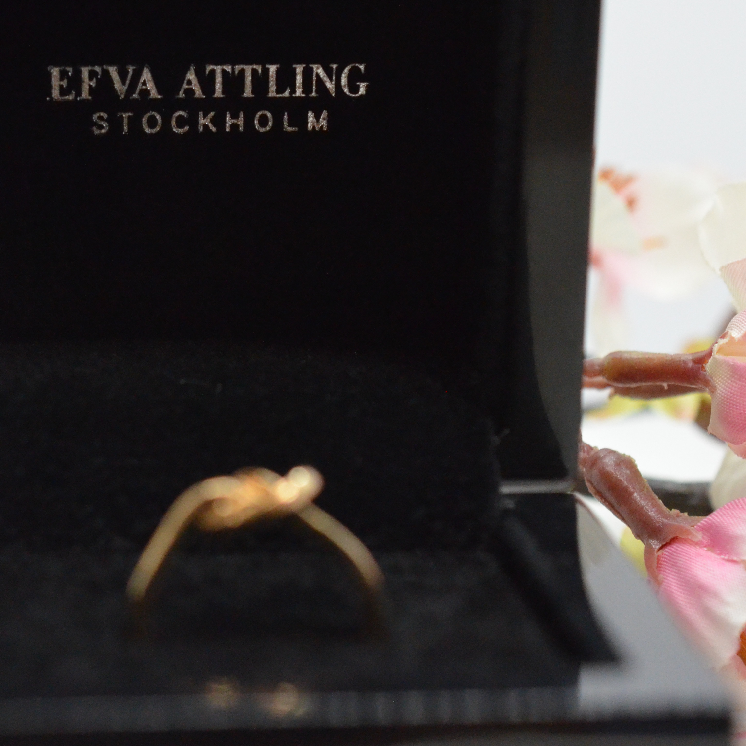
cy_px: 225
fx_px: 2706
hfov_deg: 15.6
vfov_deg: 15.6
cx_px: 224
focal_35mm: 111
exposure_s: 1/1000
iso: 3200
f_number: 5
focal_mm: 40
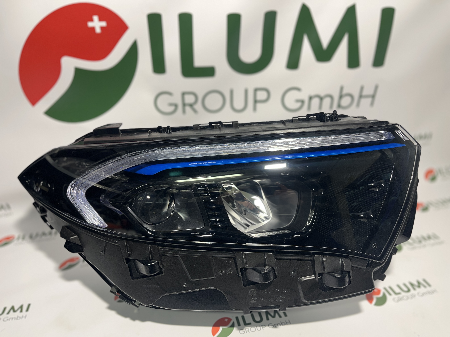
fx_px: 338
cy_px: 168
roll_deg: +1.5
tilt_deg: -24.5
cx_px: 225
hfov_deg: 67.3
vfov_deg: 53.1
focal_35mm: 26
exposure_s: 1/100
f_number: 1.6
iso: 50
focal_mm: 5.1
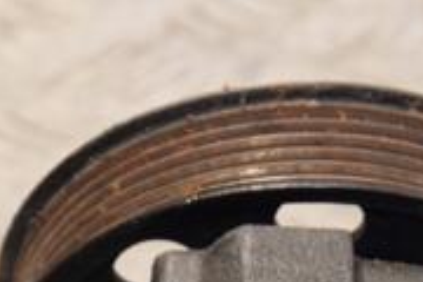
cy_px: 468
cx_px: 324
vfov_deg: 2.6
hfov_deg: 3.9
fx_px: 6176
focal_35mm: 526
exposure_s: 1/80
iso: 800
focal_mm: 105
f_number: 5.6
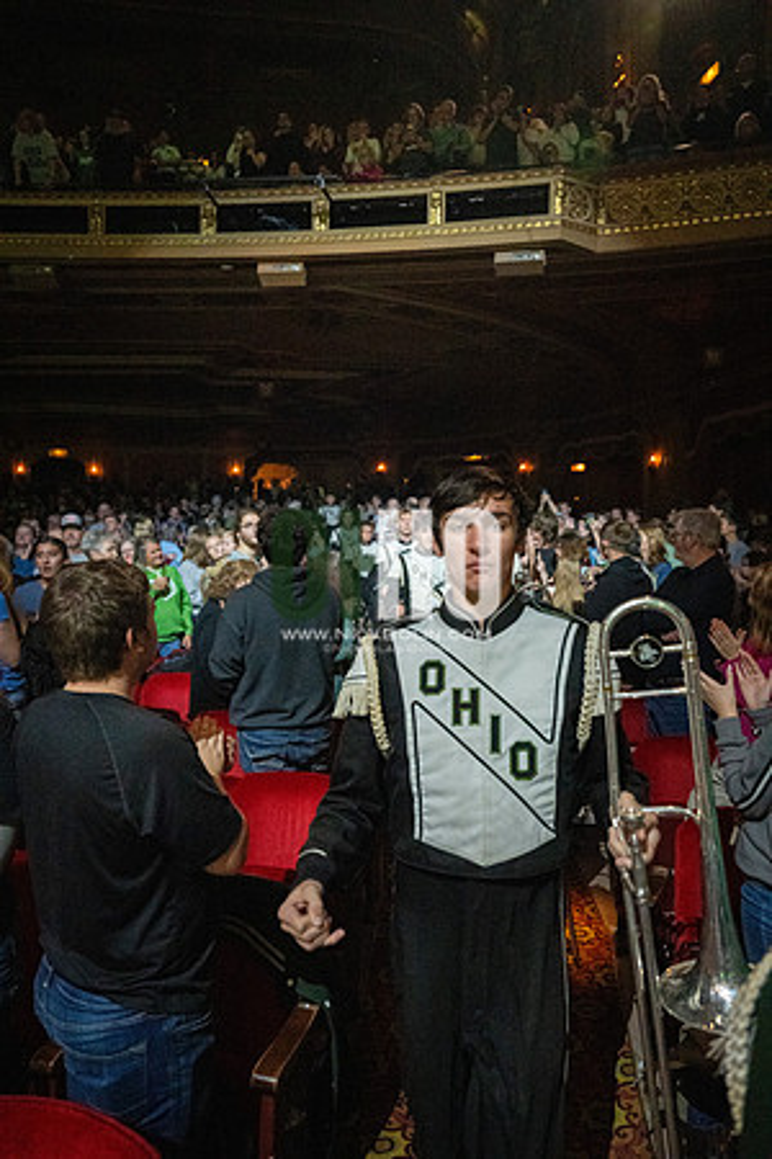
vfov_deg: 73.7
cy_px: 580
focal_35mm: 24
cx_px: 386
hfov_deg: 53.1
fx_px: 772
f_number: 2.8
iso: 20000
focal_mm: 24
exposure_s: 1/500
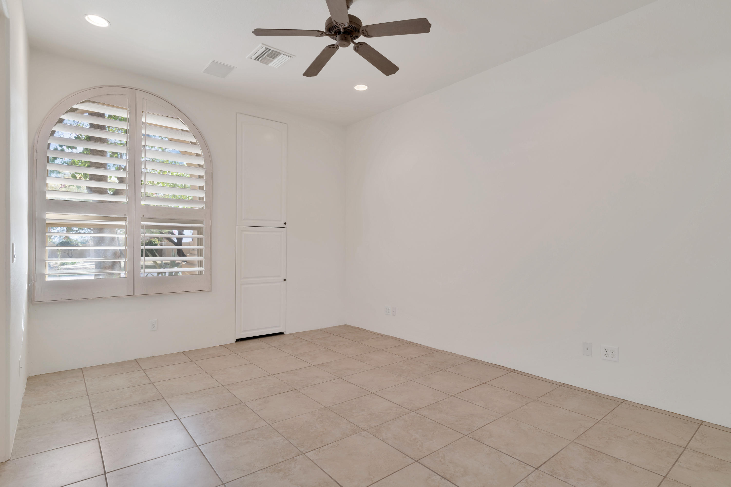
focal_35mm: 18
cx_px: 366
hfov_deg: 90.0
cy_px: 244
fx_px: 366
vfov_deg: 67.4
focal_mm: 18
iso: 100
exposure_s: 1/5
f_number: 9
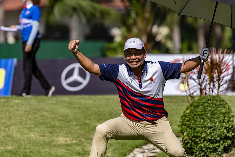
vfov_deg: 3.4
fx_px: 2611
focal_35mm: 400
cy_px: 78
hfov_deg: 5.2
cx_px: 118
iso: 450
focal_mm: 400
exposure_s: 1/3200
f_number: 5.6
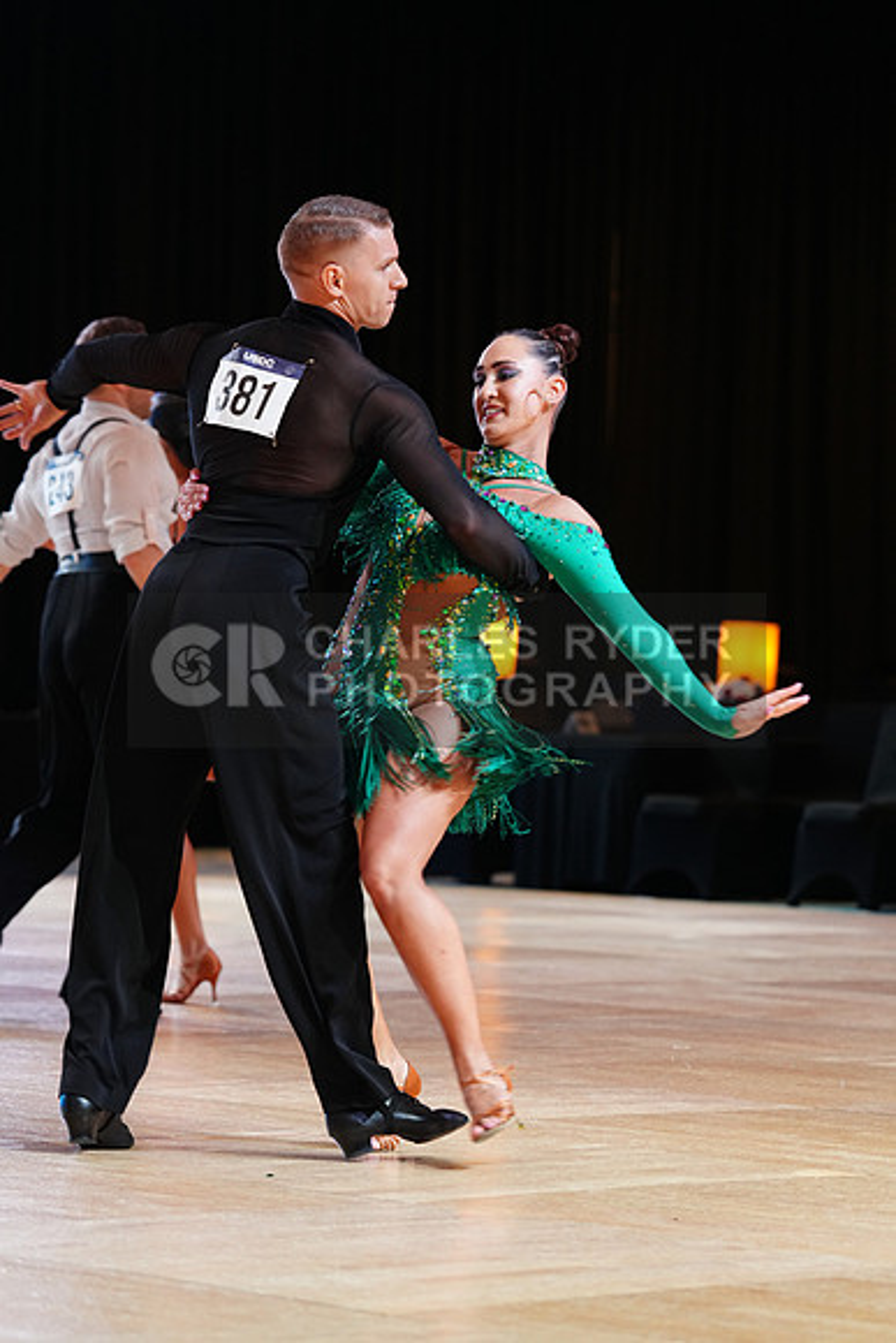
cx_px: 448
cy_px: 672
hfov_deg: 10.2
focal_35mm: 135
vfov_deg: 15.2
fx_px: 5037
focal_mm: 135
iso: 2500
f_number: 4
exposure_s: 1/250
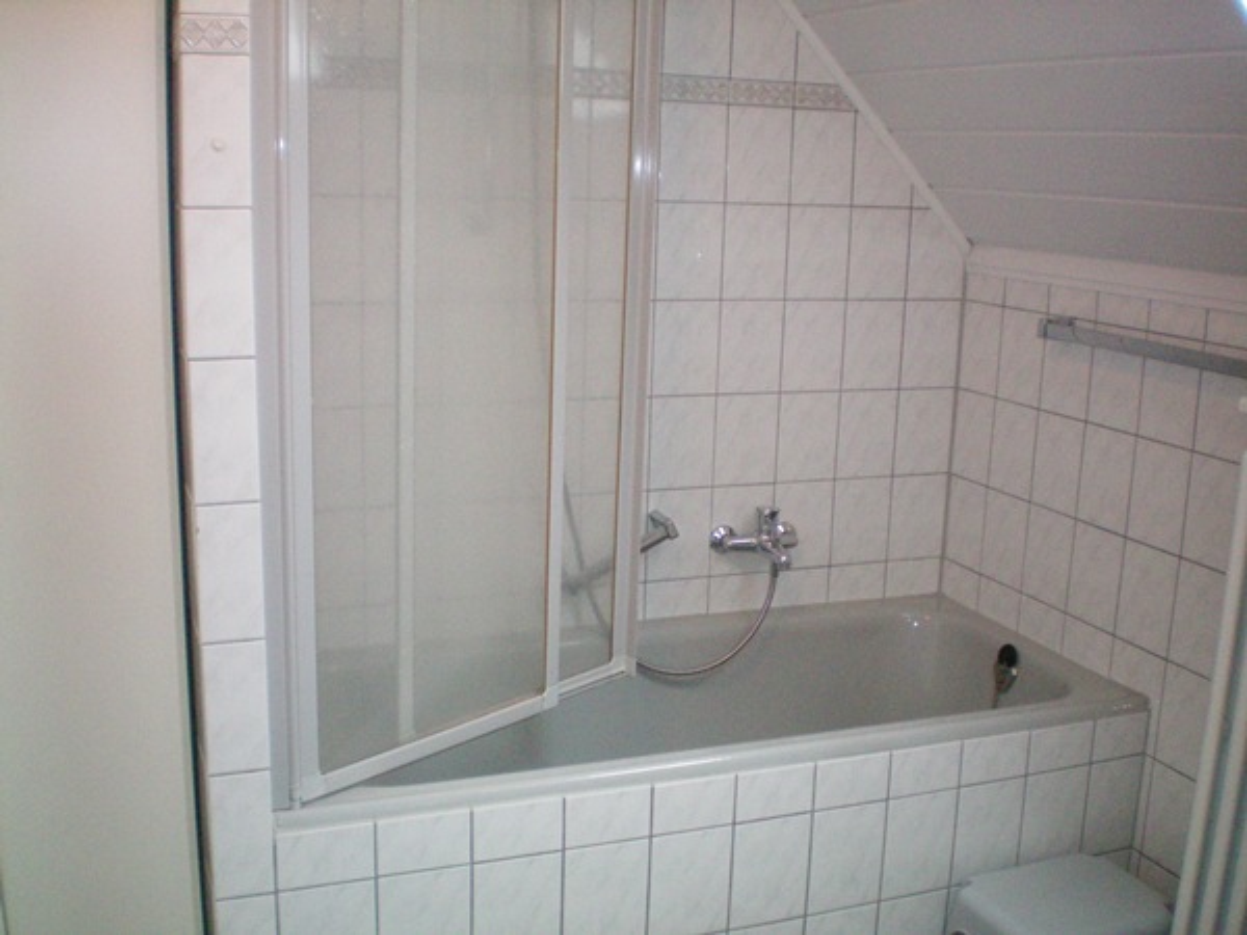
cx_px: 624
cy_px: 468
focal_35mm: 38
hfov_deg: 49.0
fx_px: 1369
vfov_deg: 37.7
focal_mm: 6.3
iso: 400
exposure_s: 1/60
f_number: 3.1
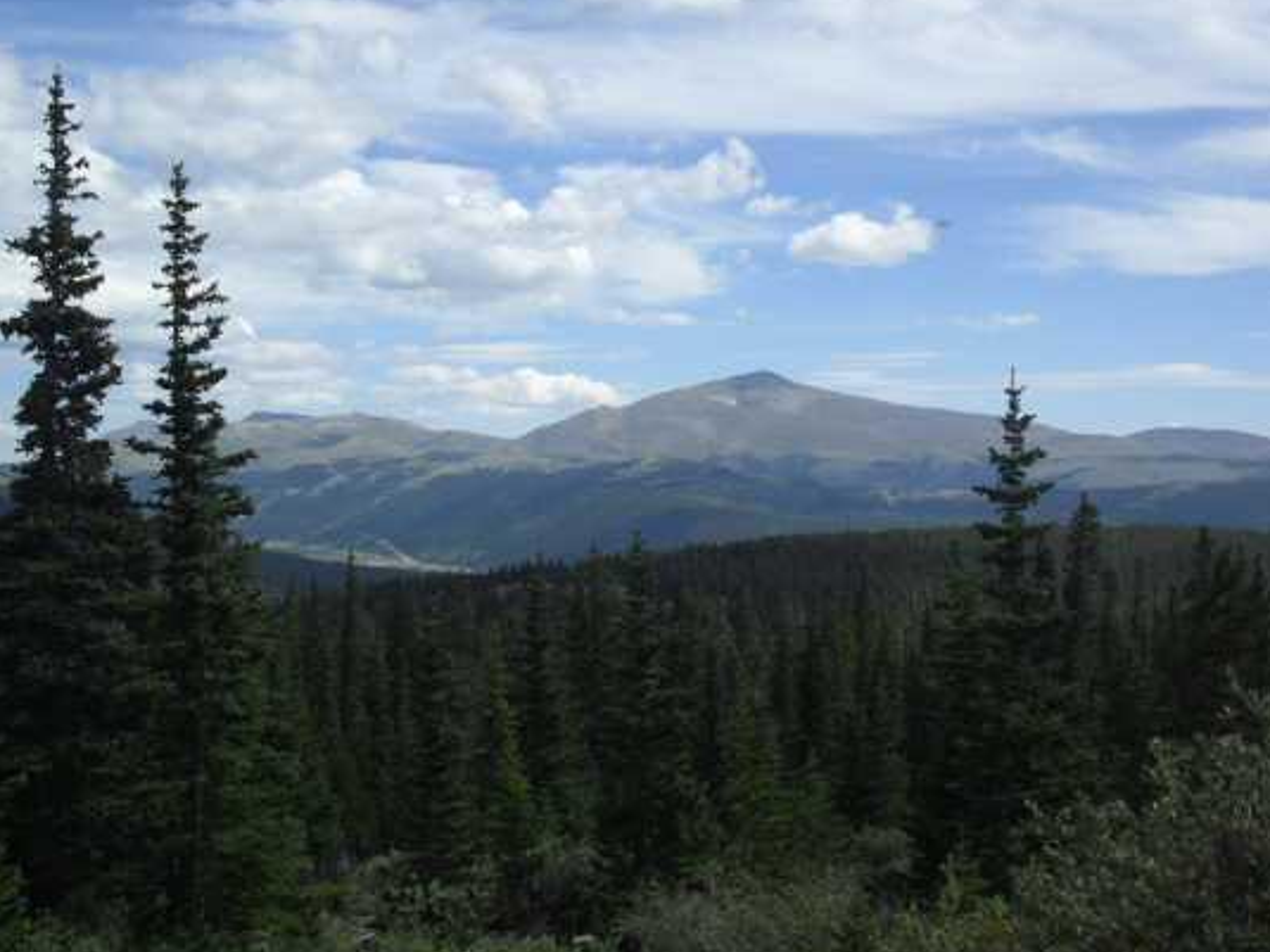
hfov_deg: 34.9
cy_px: 439
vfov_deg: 26.5
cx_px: 641
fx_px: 2017
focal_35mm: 55
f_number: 8.9
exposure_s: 1/250
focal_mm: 7.6
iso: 100
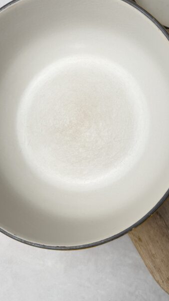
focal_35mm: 35
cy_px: 128
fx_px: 279
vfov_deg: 56.4
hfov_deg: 33.5
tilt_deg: -71.3
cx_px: 62
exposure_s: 1/100
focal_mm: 6.76
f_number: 1.78
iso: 64
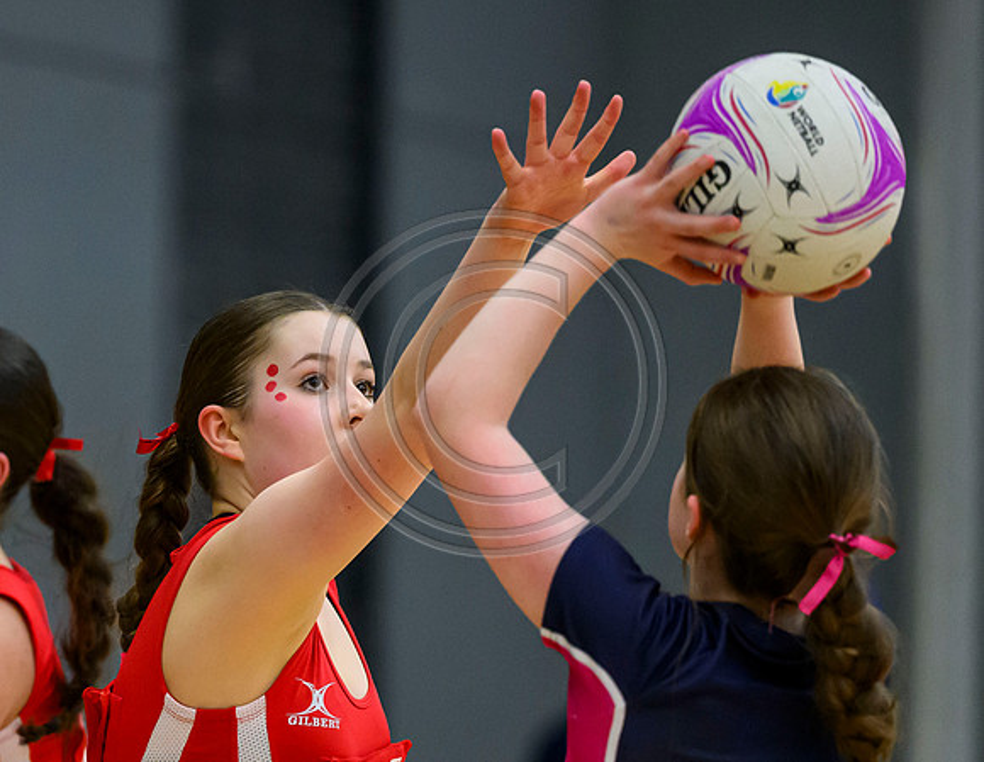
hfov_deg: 4.2
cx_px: 230
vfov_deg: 3.3
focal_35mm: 466
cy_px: 631
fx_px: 13403
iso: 5000
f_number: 2.8
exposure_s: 1/800
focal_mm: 200
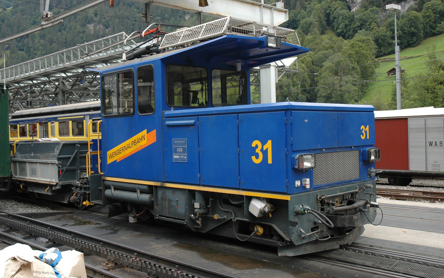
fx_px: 466
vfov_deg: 33.1
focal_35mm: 39
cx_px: 222
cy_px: 130
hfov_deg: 50.9
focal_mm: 25
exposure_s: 1/125
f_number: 5.6
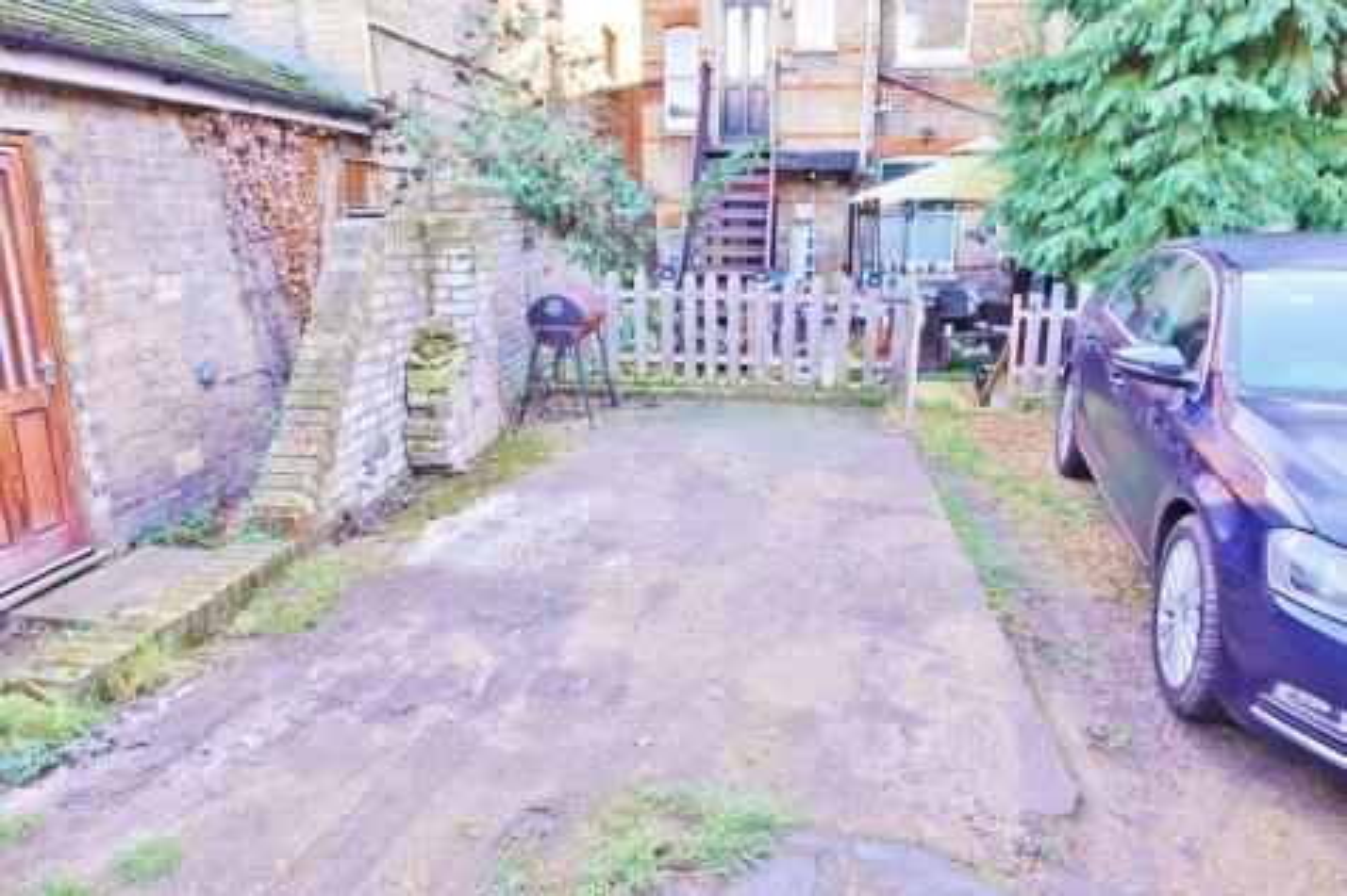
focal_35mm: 24
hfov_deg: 73.8
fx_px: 898
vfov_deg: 53.1
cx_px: 674
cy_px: 448
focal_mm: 8.8
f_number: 2.8
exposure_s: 1/50
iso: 125
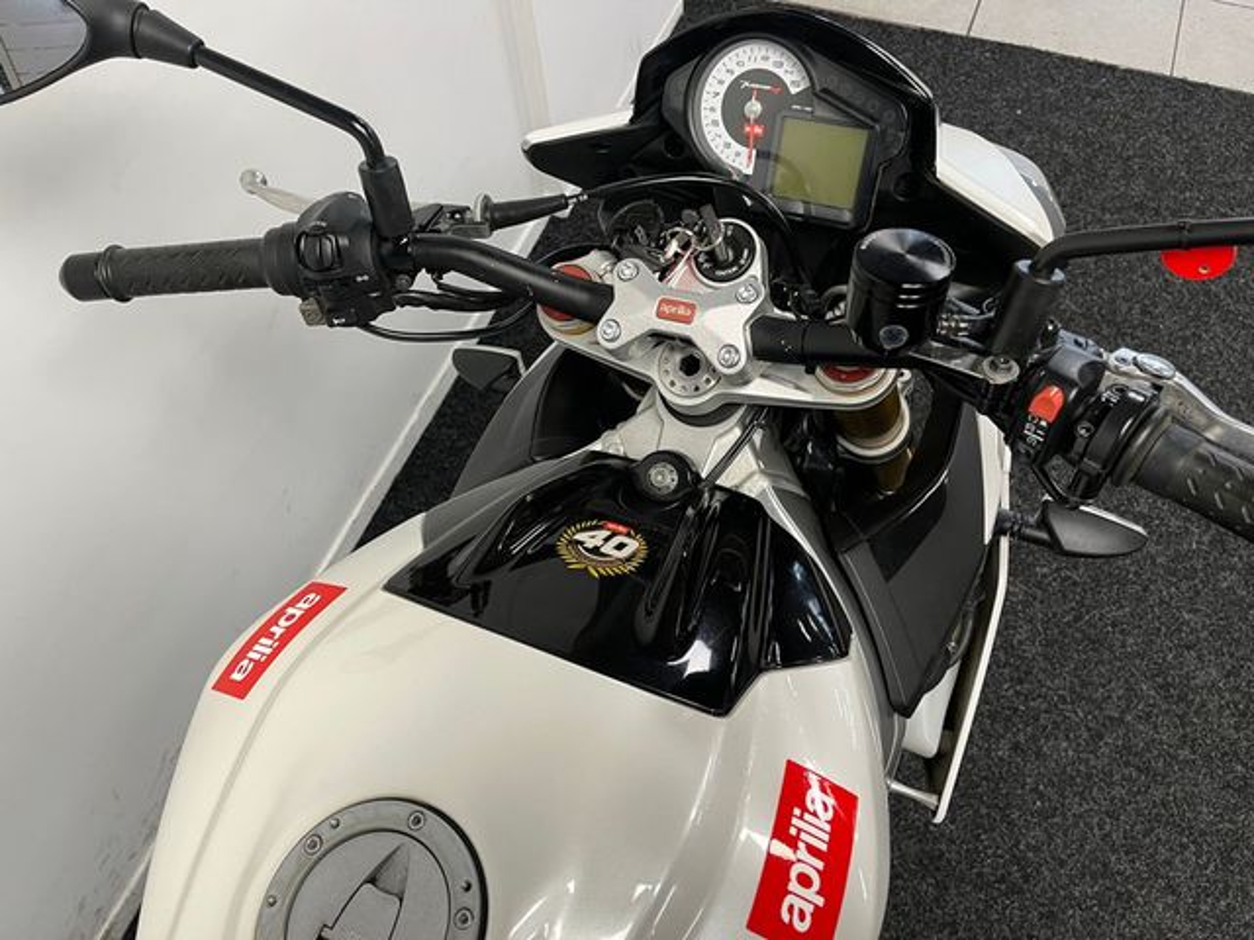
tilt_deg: -60.4
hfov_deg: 67.3
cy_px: 470
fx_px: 942
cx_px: 627
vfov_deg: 53.1
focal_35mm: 26
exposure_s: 1/50
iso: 100
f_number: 1.6
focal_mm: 5.1
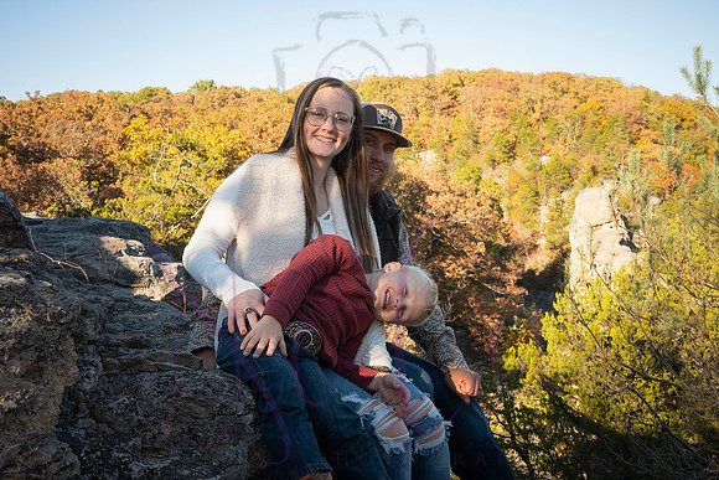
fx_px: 804
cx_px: 361
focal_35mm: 40
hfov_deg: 48.2
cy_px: 228
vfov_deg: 33.2
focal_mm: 38
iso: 1600
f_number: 14
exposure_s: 1/500
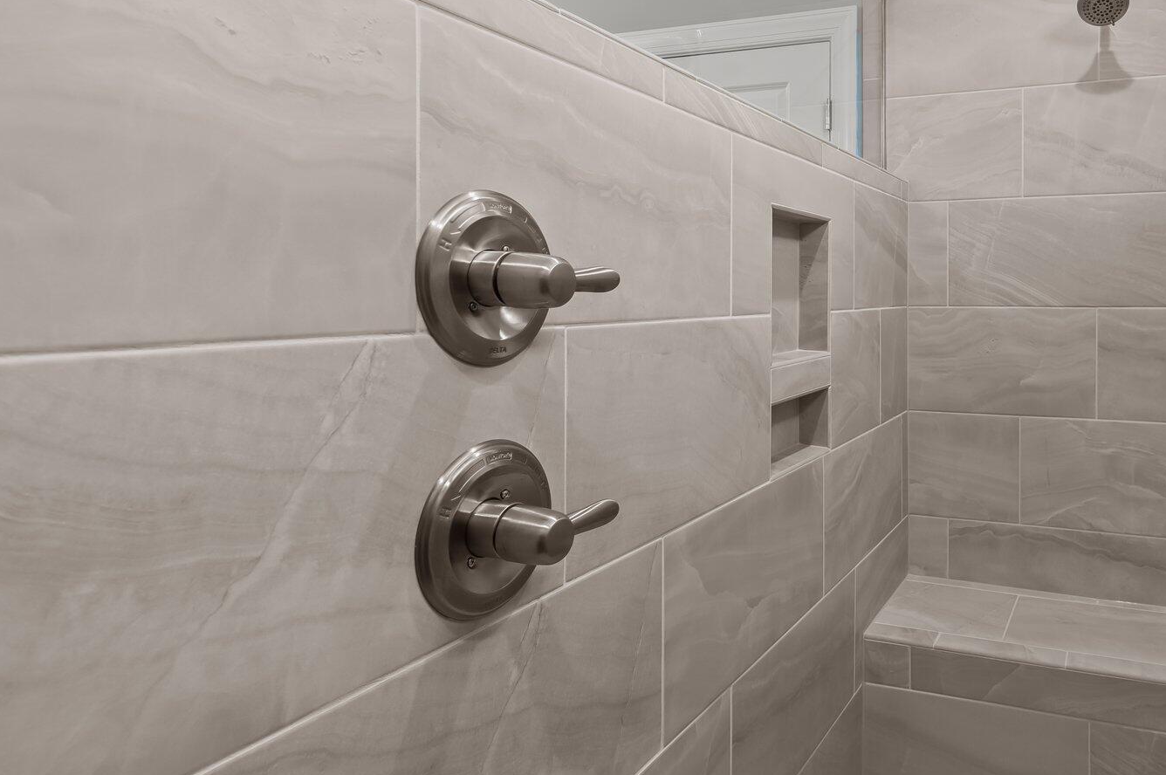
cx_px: 876
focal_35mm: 23
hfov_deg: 70.9
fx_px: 744
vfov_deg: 54.7
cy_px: 325
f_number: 6.3
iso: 400
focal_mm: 15
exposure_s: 1/10
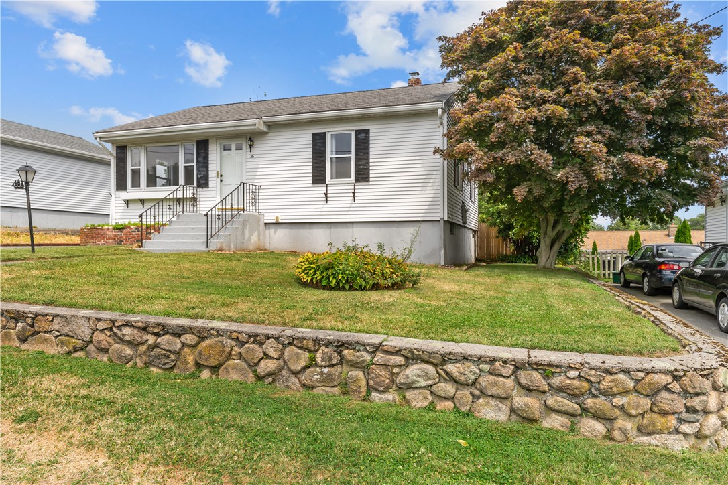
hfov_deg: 76.1
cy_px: 242
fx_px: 465
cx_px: 364
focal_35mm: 23
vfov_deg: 55.1
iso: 400
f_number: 8
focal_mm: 23
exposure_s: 1/500
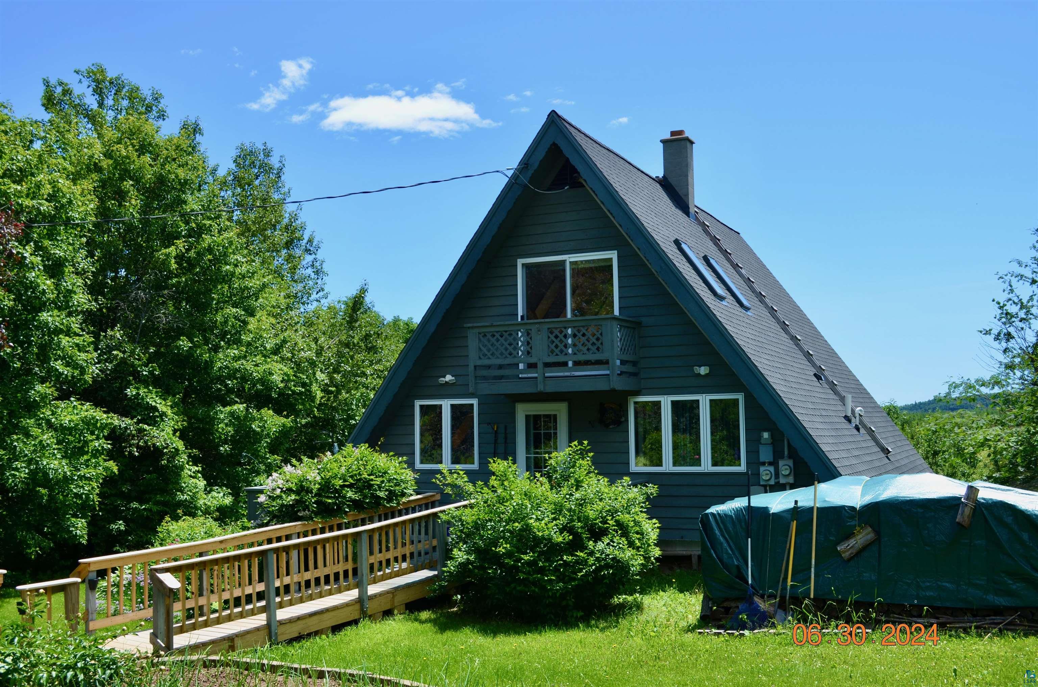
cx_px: 519
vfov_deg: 36.7
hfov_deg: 53.2
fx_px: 1036
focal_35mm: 36
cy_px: 344
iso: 125
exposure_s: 1/250
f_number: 8
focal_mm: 24
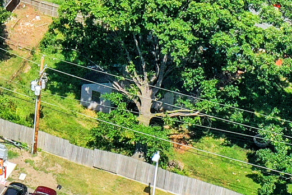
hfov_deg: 12.2
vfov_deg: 7.6
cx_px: -52
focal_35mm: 165
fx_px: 1339
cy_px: -326
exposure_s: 1/500
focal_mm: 10.26
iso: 100
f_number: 6.3
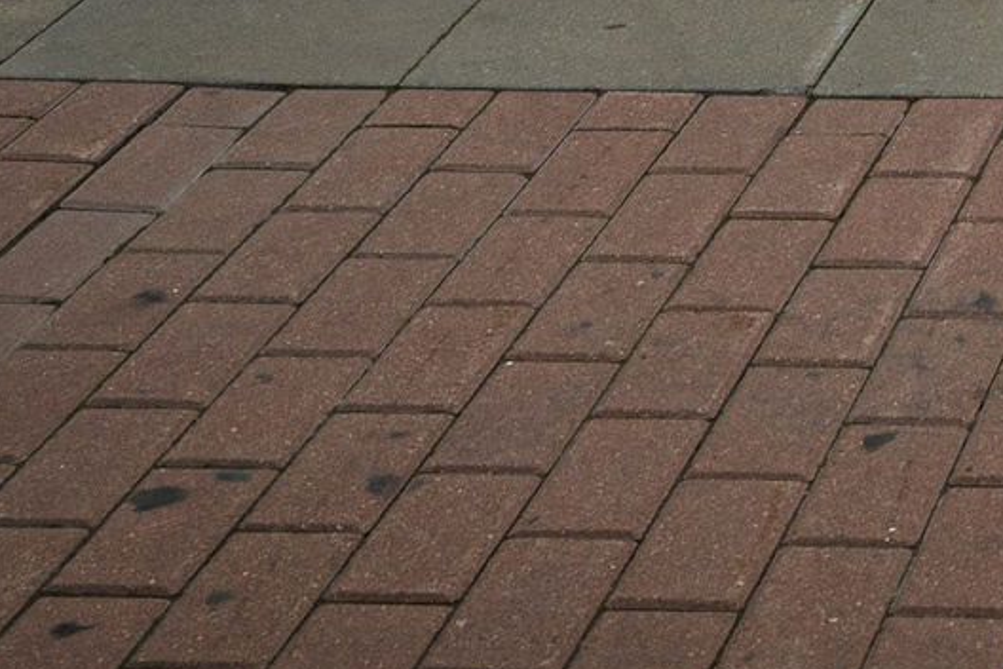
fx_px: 3984
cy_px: -877
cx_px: 1626
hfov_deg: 13.3
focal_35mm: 143
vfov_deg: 8.8
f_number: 8
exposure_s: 1/250
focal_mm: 29.5
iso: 160
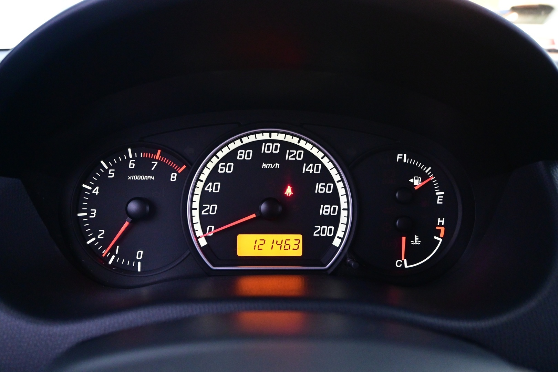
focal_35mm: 31
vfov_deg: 42.6
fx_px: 477
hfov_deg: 60.7
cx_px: 279
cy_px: 186
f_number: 3.8
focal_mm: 20.5
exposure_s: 1/30
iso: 2800
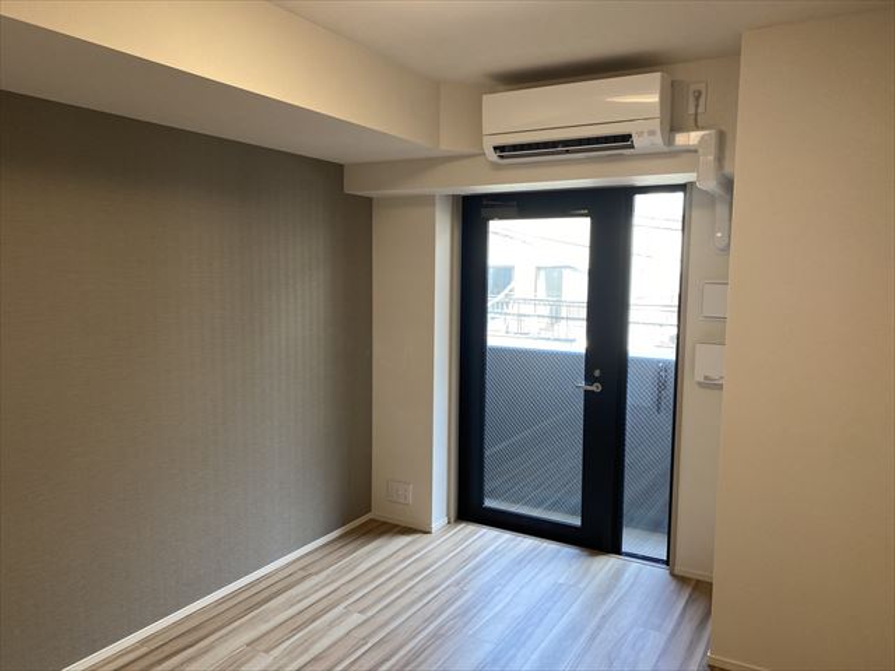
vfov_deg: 53.1
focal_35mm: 26
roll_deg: -0.1
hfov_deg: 67.3
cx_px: 448
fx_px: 672
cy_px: 336
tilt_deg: -3.9
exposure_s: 1/100
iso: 100
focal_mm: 4.25
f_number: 1.8
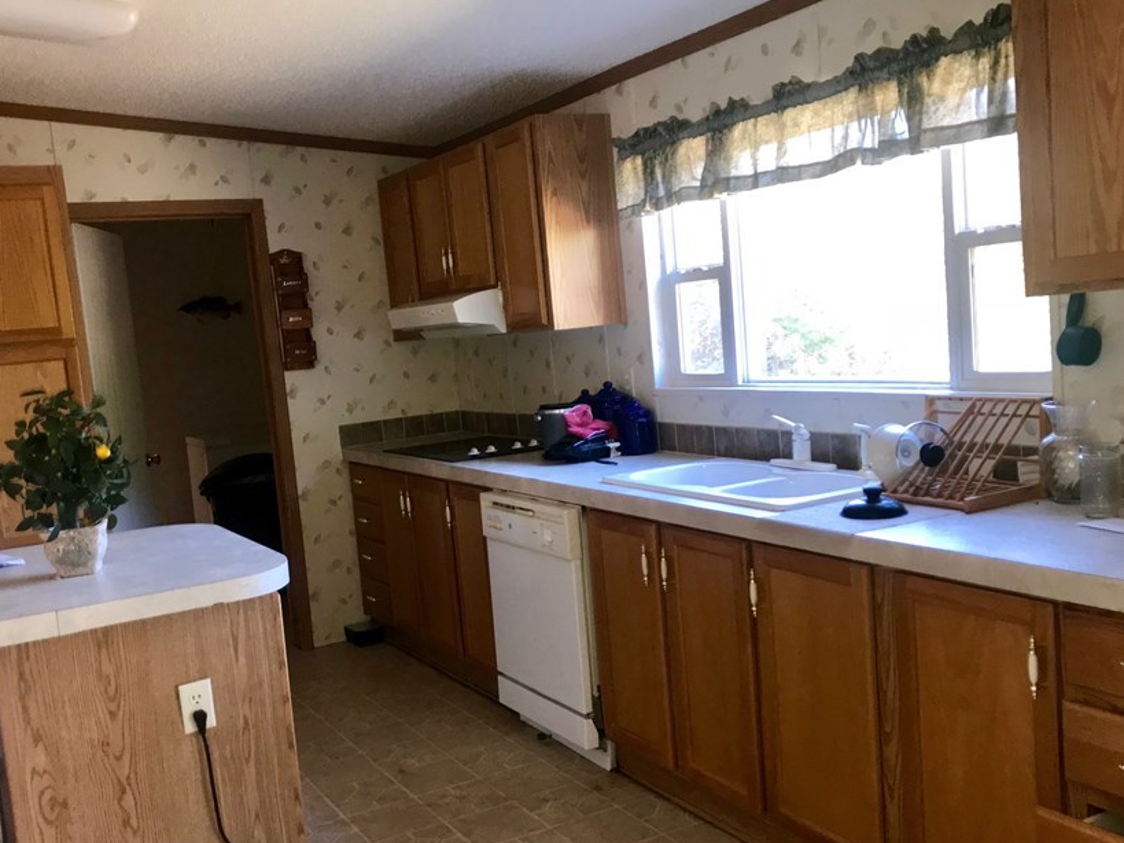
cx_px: 520
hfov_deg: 52.6
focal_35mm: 35
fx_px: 1136
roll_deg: +5.2
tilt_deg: -8.6
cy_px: 474
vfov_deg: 40.6
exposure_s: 1/30
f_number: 1.8
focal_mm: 3.99
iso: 50
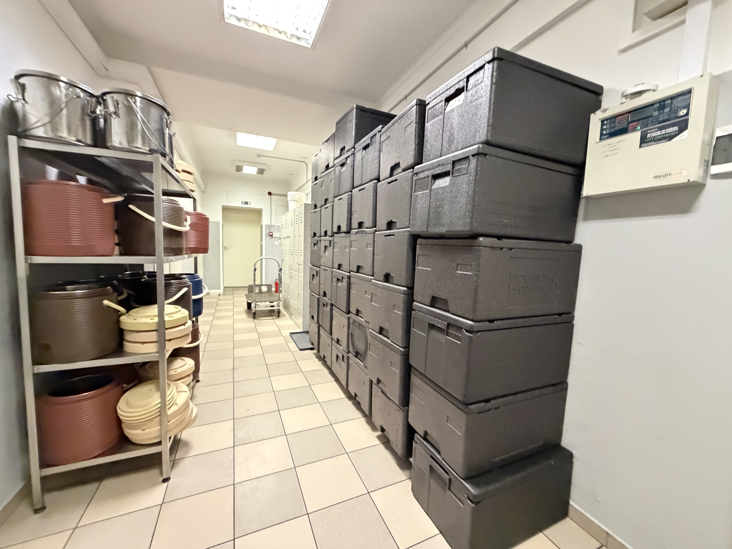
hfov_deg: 102.1
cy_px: 274
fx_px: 296
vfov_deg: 85.7
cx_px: 366
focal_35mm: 14
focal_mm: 2.22
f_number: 2.2
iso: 1250
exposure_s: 1/50
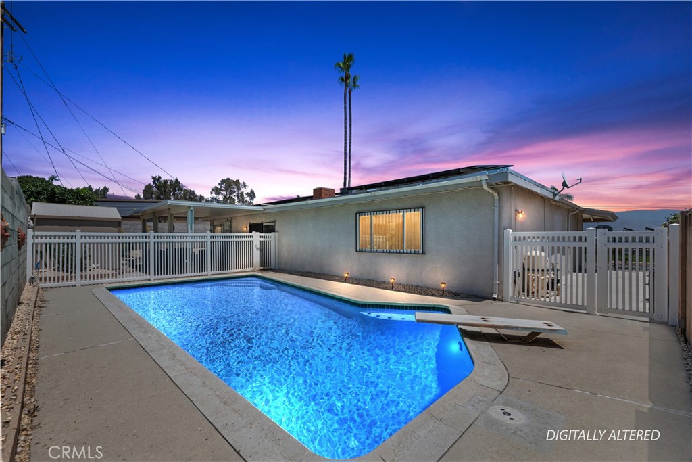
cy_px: 231
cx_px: 346
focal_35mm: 16
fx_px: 298
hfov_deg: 98.5
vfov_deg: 75.5
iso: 400
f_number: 7.1
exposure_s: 1/1000
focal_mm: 15.5
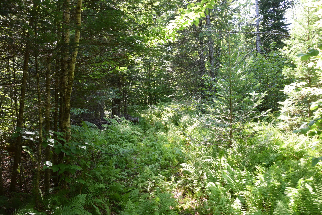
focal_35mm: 27
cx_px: 161
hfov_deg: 67.4
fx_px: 241
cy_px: 108
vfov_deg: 47.9
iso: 400
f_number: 5.6
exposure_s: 1/125
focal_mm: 18
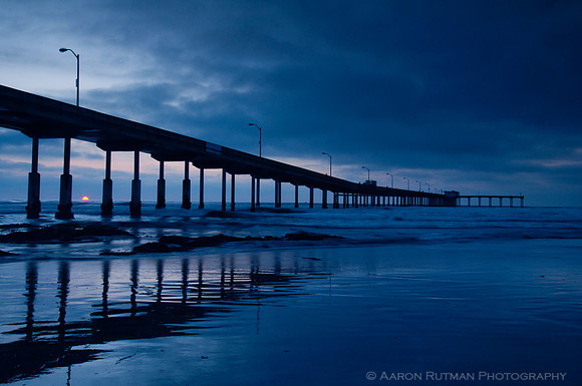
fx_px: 581
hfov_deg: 53.2
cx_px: 291
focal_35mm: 36
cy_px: 193
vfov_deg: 36.8
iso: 200
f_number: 22
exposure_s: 1/1.25
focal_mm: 24
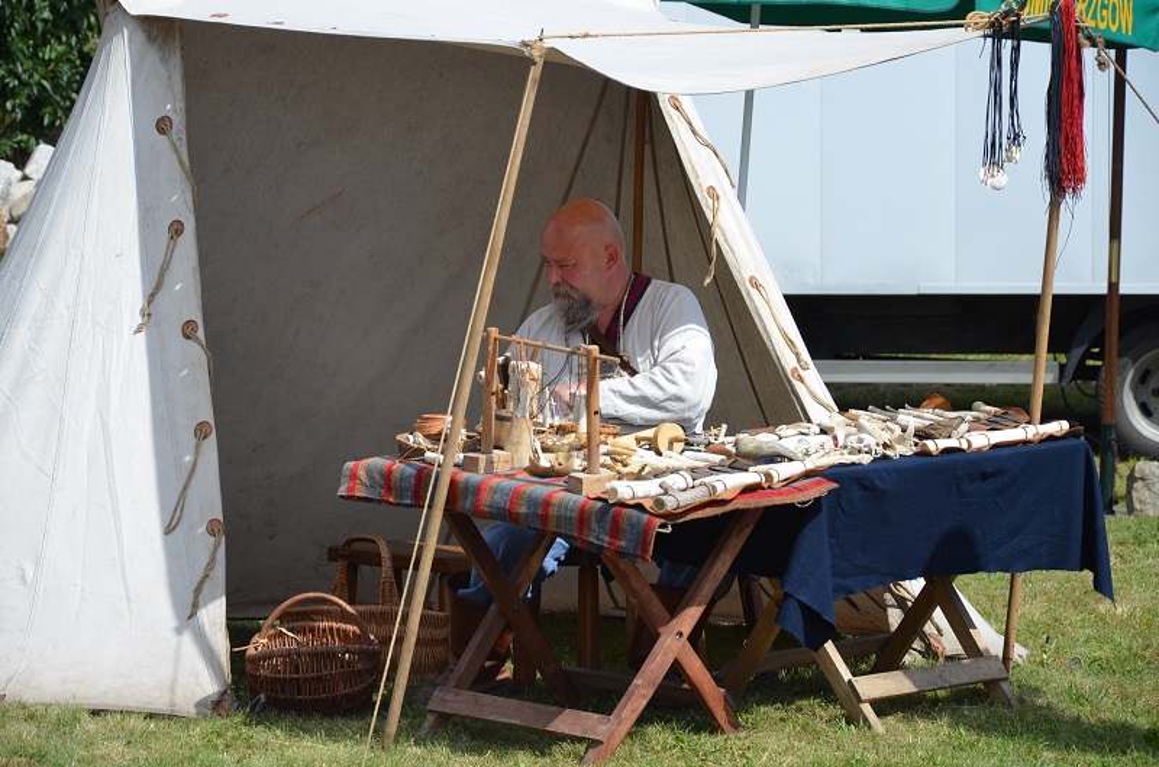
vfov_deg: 8.7
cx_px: 580
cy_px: 384
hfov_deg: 13.1
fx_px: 5058
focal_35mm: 158
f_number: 6.3
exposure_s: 1/640
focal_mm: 105
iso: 200
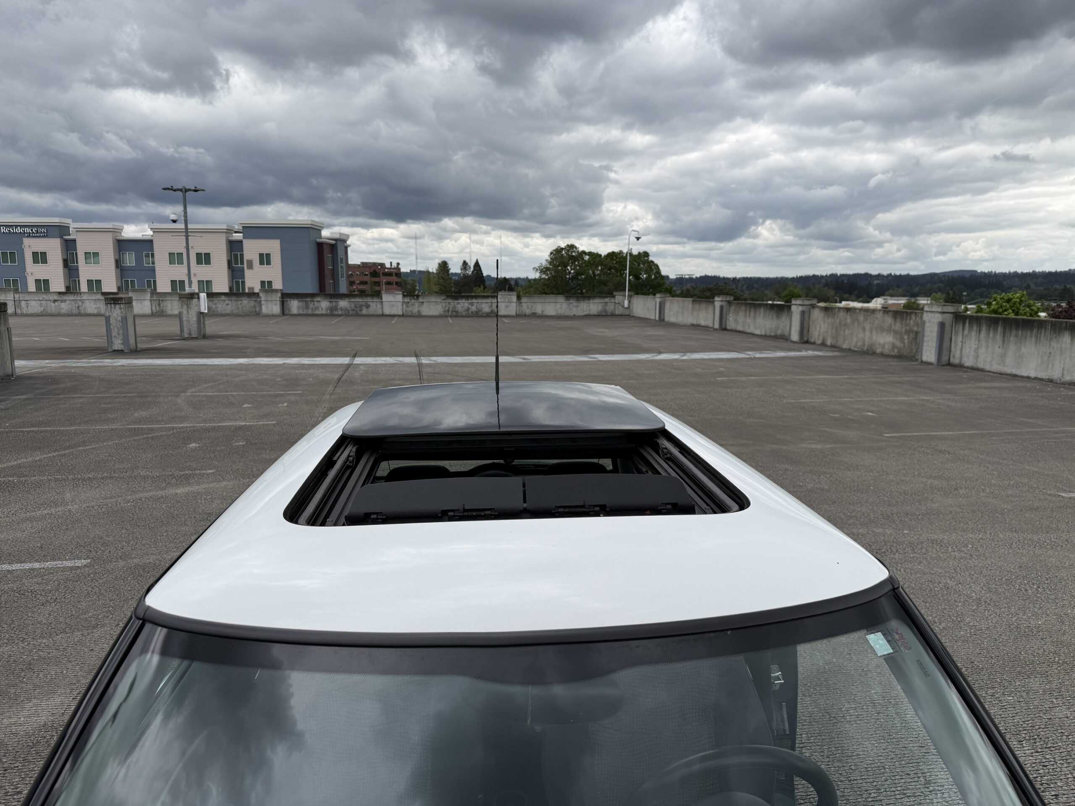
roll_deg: -0.5
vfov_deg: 56.8
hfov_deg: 71.6
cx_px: 538
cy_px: 403
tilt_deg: -8.5
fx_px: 745
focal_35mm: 24
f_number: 1.78
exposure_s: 1/4975
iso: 80
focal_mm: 6.76
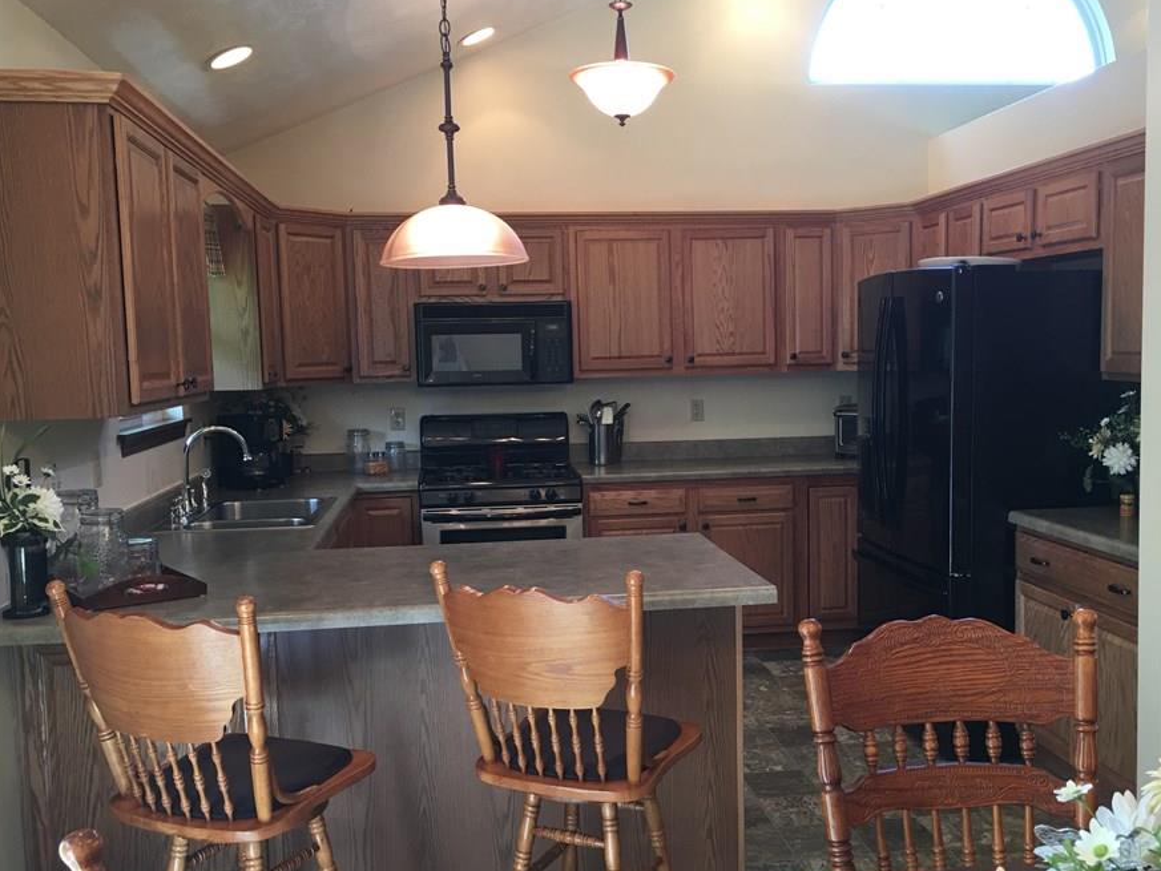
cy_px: 477
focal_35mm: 34
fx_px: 1140
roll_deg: -0.1
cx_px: 609
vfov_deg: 41.8
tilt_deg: -6.0
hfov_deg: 53.9
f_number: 2.2
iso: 32
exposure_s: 1/15
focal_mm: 4.15
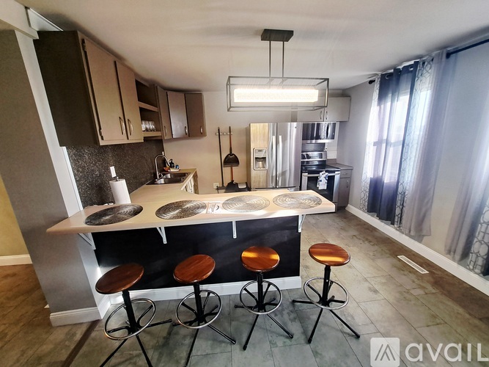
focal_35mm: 13
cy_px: 184
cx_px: 244
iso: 64
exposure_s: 1/40
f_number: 2.2
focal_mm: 1.74
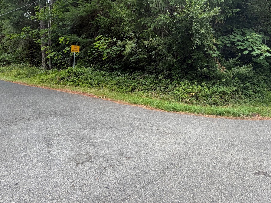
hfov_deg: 68.1
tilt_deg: +6.1
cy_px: 48
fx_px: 196
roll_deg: -1.0
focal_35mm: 25
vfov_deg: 52.2
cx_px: 172
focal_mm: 2.22
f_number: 2.2
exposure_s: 1/121
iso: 80
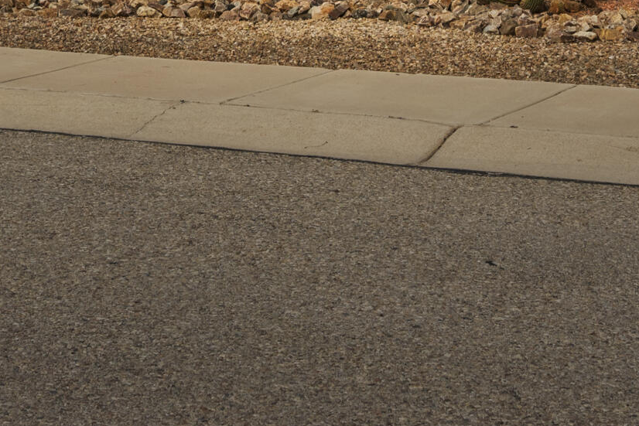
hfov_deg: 18.7
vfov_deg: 12.0
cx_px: 368
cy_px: -193
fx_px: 1935
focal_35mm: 109
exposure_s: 1/320
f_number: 9
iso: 250
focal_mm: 30
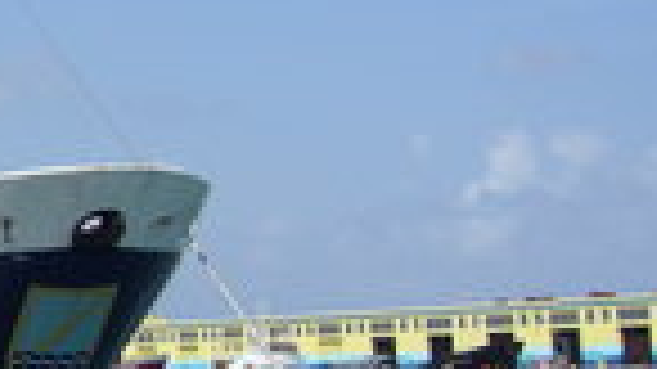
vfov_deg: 9.8
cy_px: 137
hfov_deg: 15.9
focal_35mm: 123
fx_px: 2142
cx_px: -342
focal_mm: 5.8
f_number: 5.6
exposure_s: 1/500
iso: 80
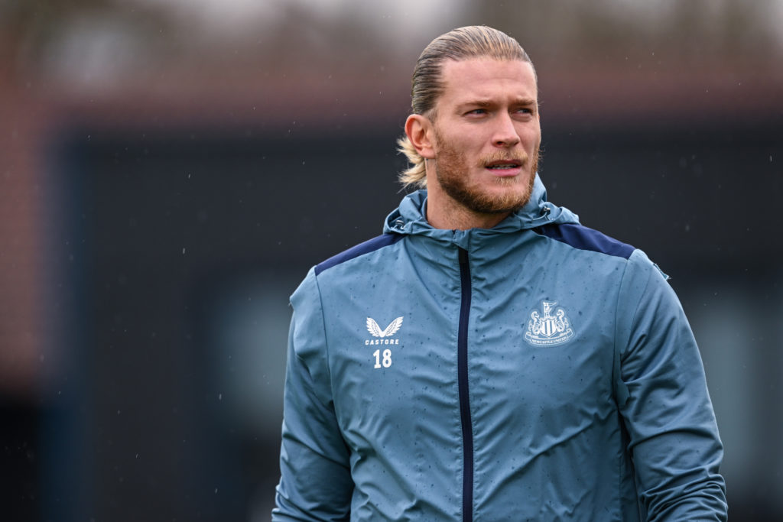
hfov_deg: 3.7
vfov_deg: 2.5
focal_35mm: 560
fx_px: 12181
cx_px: 392
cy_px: 261
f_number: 5
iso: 640
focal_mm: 560
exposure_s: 1/500
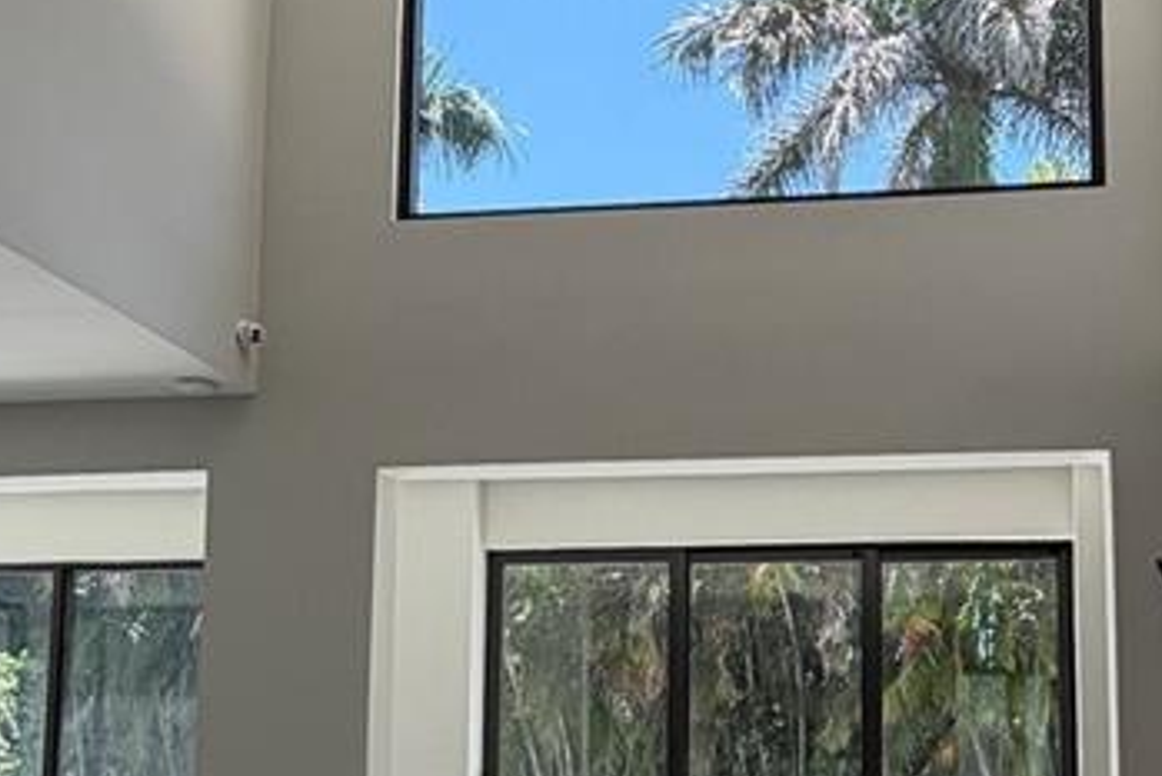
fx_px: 1614
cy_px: 643
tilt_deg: +6.2
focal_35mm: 50
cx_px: 752
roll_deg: -0.5
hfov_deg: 39.2
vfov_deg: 26.4
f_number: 2.2
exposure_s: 1/318
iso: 50
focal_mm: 2.22
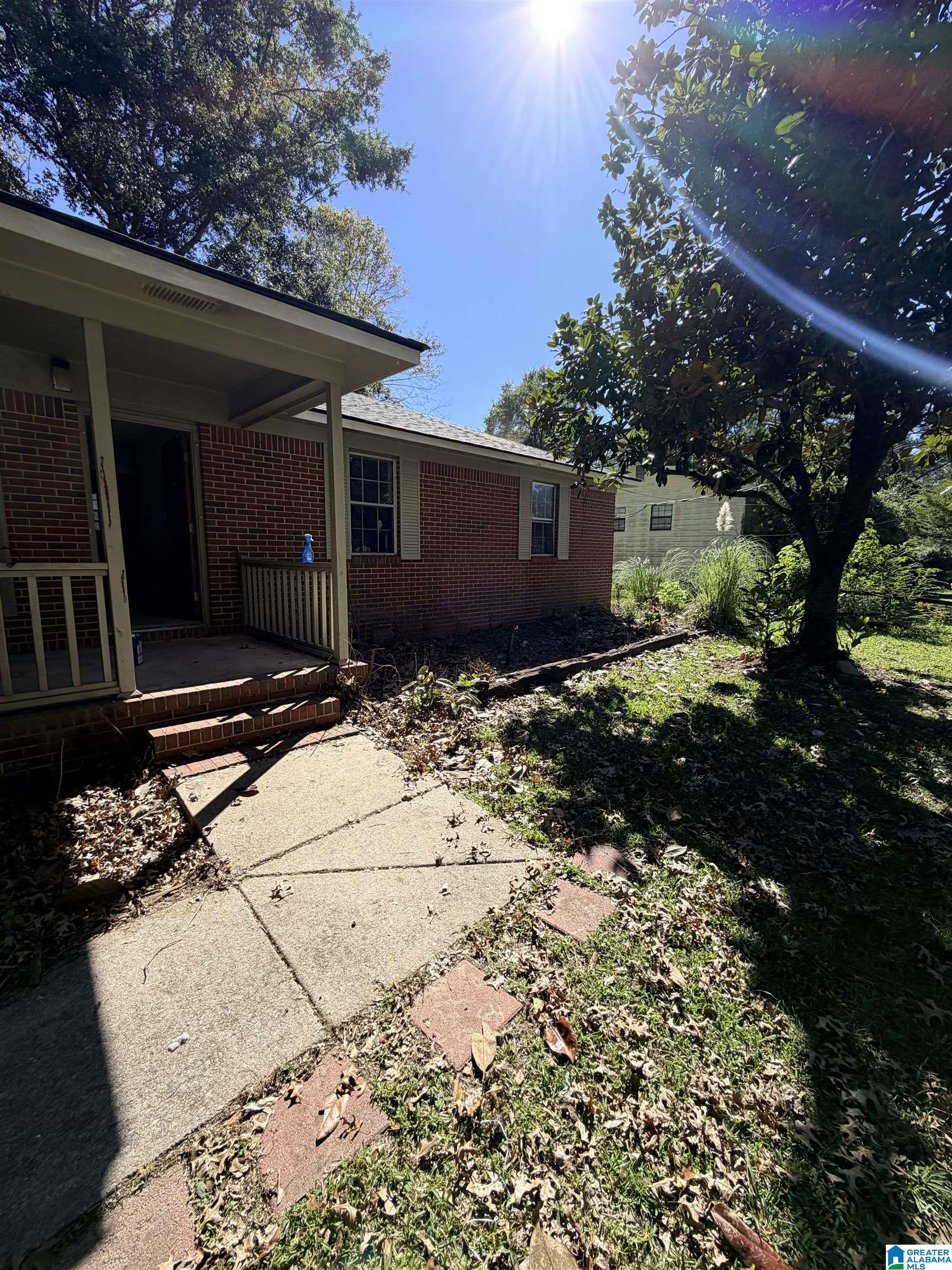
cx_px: 476
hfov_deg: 85.7
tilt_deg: -9.9
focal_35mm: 14
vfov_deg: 102.1
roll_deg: -0.5
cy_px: 635
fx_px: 513
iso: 32
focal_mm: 2.22
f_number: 2.2
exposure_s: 1/770
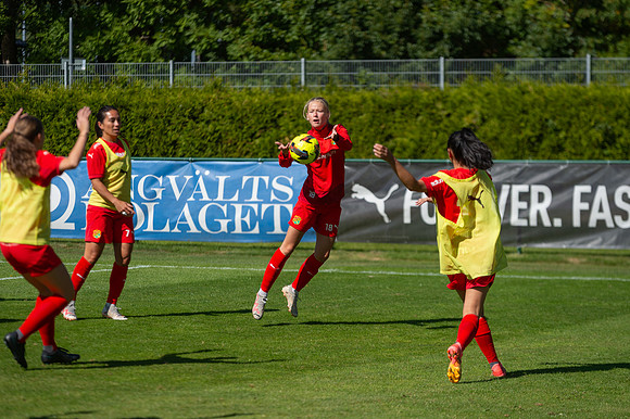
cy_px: 210
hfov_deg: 12.5
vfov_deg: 8.3
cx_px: 315
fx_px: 2873
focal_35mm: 164
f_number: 3.2
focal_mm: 160
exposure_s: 1/2500
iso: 100
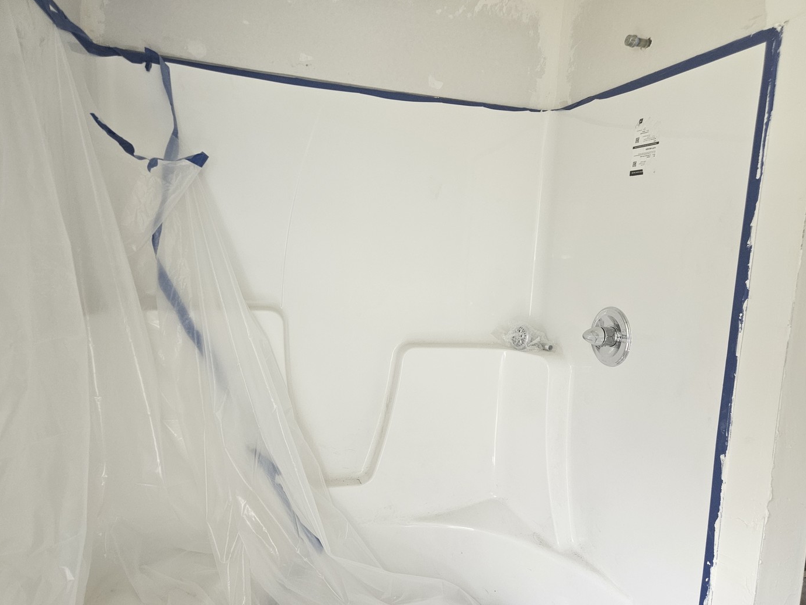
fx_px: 559
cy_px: 313
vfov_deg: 56.8
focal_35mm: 24
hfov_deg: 71.6
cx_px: 405
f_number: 1.8
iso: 320
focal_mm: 5.4
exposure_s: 1/359
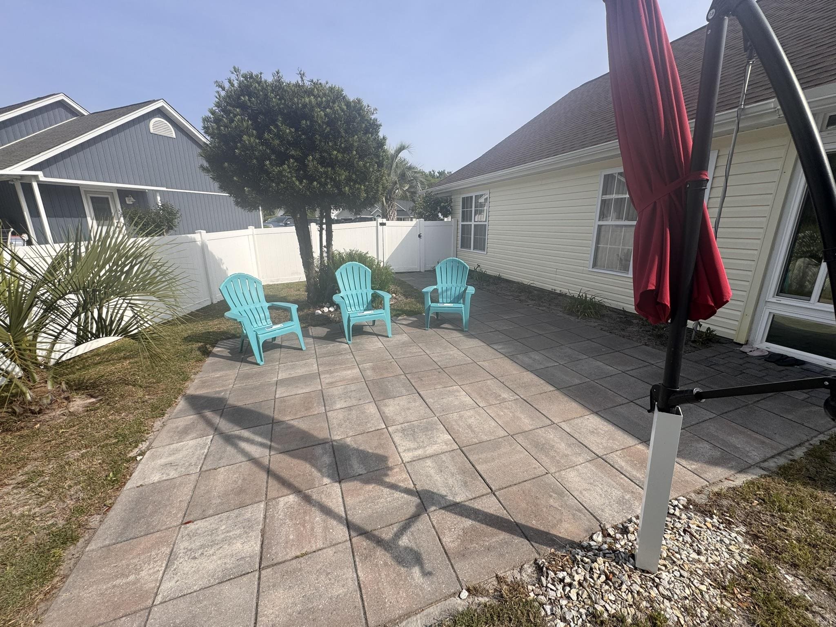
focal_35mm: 14
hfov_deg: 102.1
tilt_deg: -14.2
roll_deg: +0.4
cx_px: 418
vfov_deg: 85.7
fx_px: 338
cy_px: 314
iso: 50
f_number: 2.2
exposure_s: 1/1449
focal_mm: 2.22
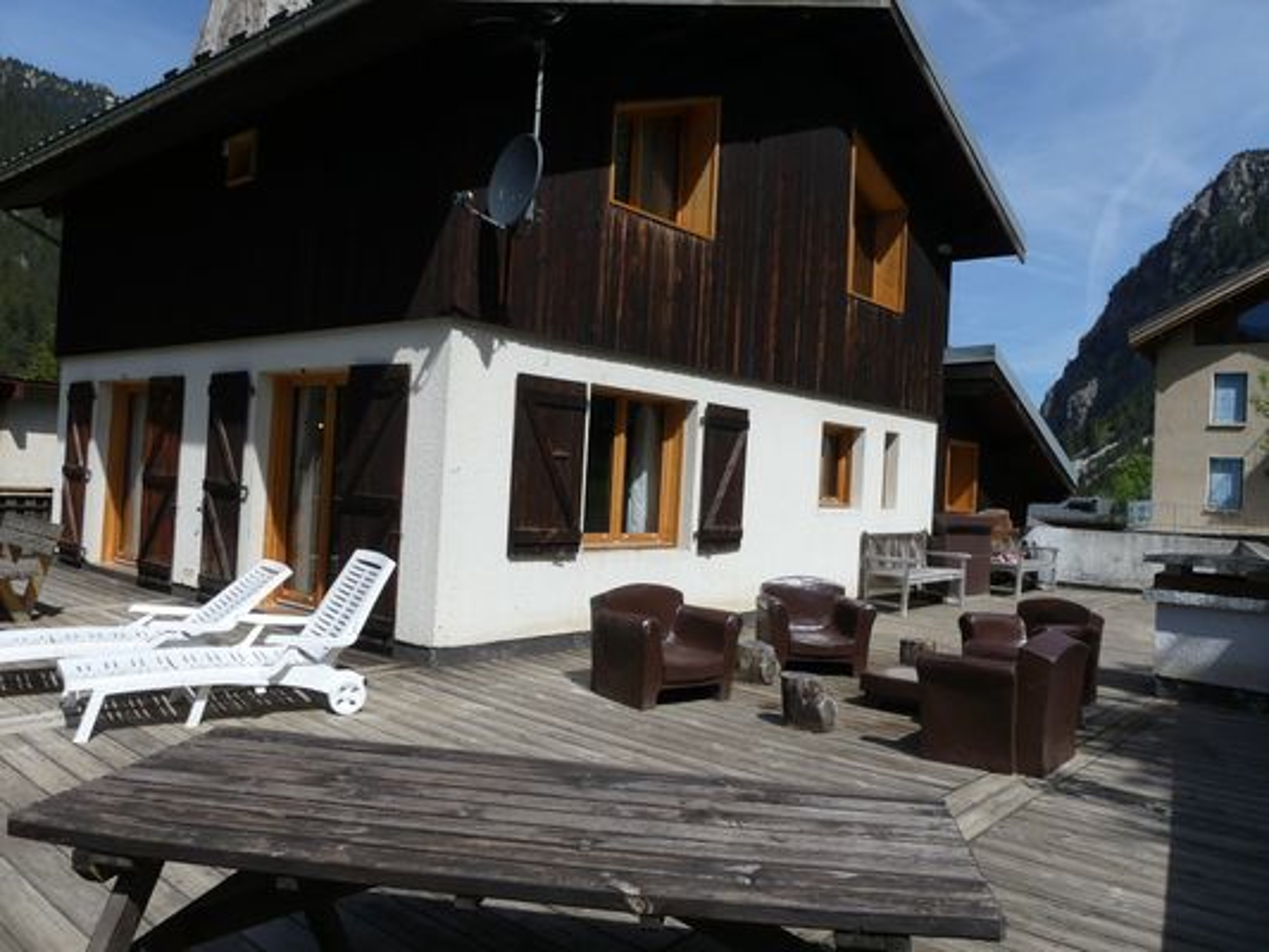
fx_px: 917
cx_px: 634
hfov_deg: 69.4
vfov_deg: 54.9
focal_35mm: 25
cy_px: 476
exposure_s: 1/1300
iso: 100
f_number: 4
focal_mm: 4.5
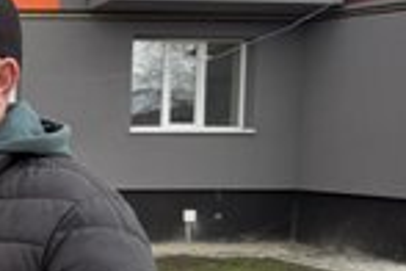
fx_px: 767
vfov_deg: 19.8
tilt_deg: -5.1
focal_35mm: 68
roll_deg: -0.1
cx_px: -135
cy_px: 216
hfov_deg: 25.2
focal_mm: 6.76
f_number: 1.78
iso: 80
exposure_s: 1/723
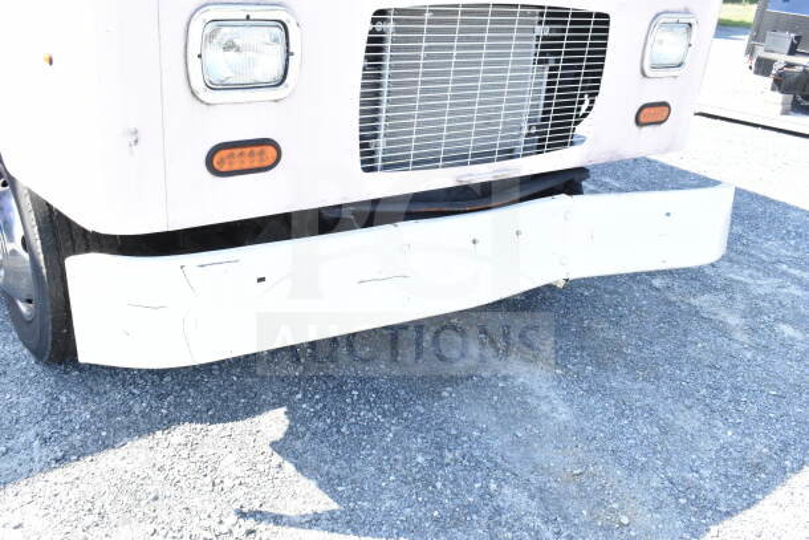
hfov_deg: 57.2
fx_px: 742
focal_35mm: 33
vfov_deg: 40.0
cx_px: 404
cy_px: 270
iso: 1600
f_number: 10
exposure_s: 1/400
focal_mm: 22
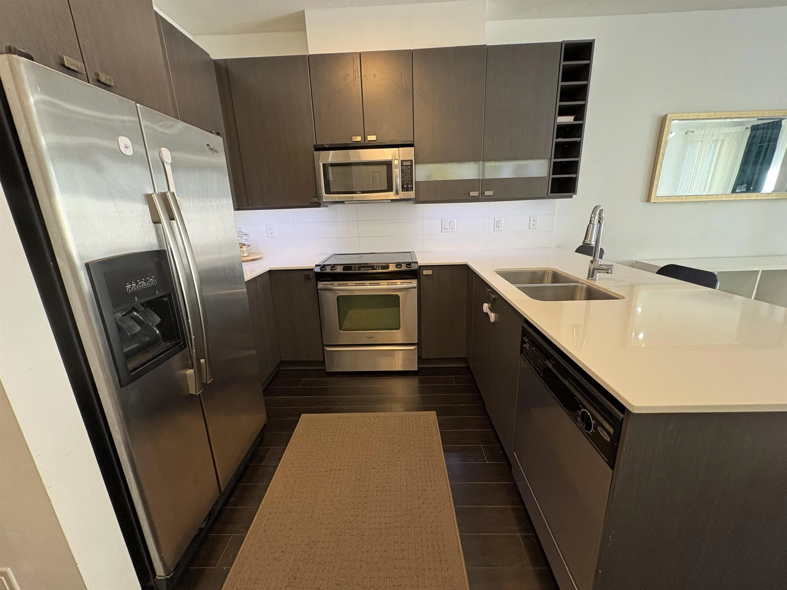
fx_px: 318
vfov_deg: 85.7
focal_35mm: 14
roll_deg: +2.8
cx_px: 394
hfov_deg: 102.1
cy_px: 295
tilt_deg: -15.9
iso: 160
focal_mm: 2.22
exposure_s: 1/60
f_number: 2.2
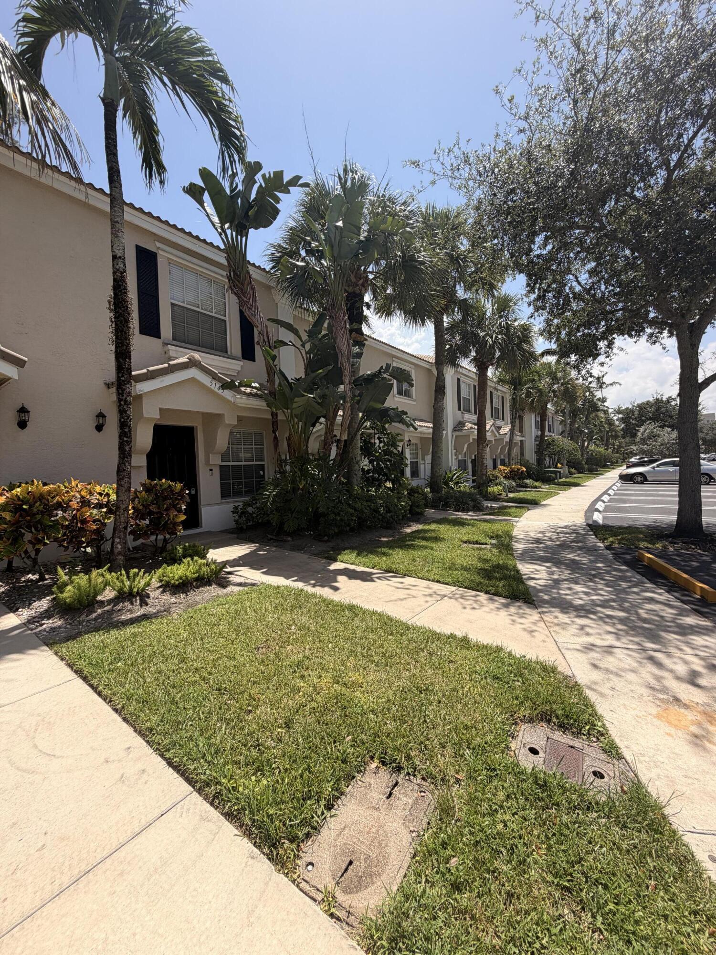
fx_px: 386
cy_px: 478
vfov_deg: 102.1
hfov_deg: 85.7
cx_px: 358
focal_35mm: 14
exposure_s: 1/770
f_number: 2.2
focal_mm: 2.22
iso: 25
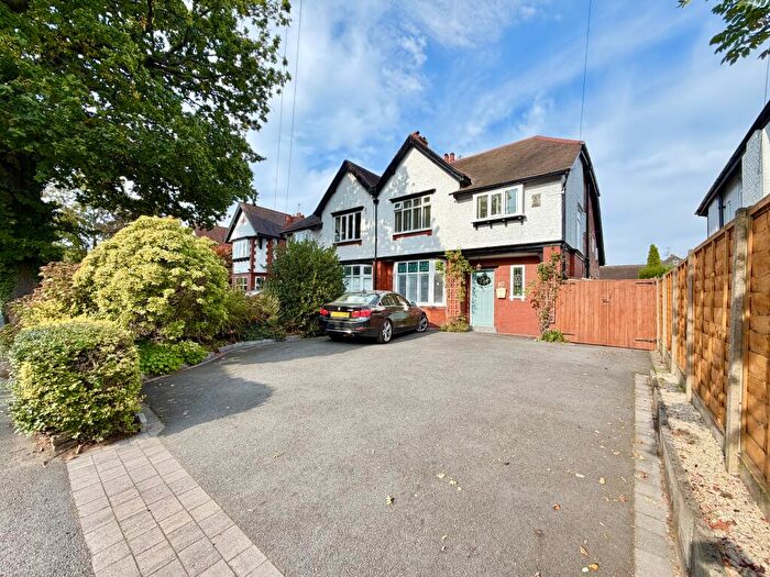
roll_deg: -1.0
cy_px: 288
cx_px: 385
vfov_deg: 85.7
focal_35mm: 14
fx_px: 311
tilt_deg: +1.1
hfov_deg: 102.1
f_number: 2.2
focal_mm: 2.22
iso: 64
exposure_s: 1/502
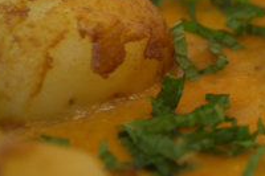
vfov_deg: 9.5
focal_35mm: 144
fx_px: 1059
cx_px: 301
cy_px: 27
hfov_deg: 13.9
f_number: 5.3
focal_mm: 40
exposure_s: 1/25
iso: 800
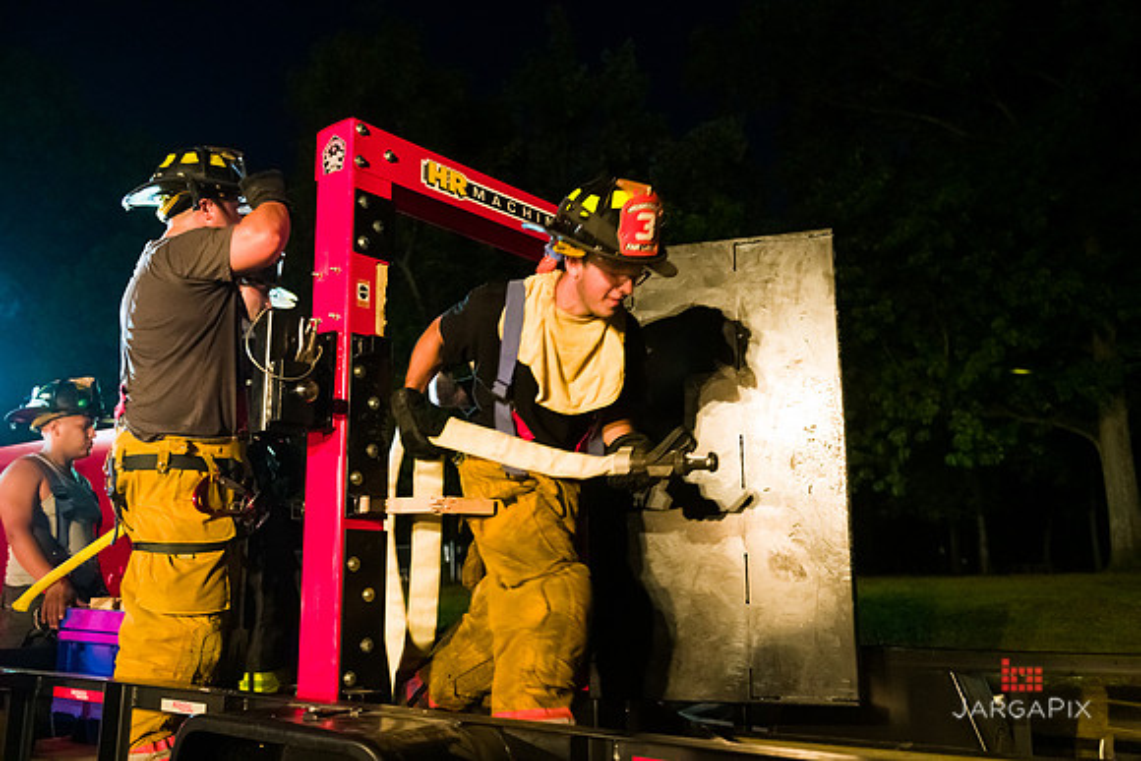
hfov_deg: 58.7
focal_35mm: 32
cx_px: 570
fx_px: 1014
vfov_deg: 41.1
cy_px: 380
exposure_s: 1/125
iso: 6400
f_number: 3.2
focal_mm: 32
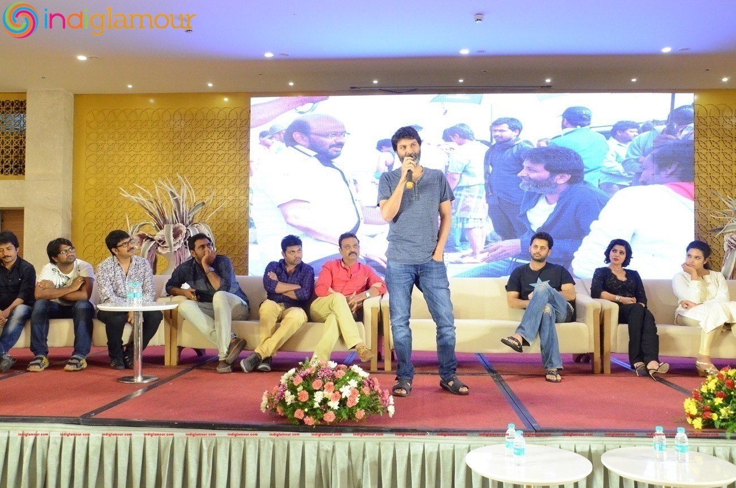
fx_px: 673
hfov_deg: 57.3
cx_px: 368
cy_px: 244
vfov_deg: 39.8
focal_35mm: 33
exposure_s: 1/80
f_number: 5.6
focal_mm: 22
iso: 4000
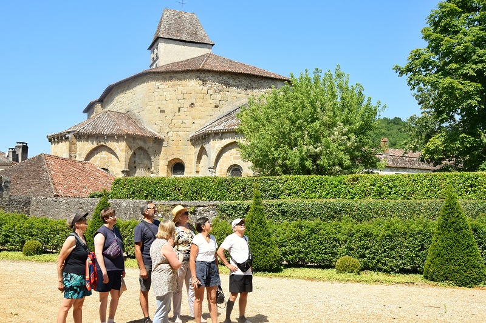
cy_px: 162
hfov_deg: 51.3
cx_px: 243
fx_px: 506
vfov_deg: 35.5
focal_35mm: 38
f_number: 9
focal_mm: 25
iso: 200
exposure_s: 1/320
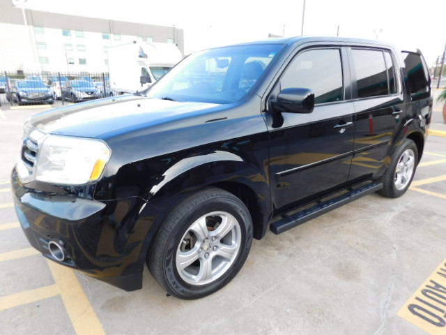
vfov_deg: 58.9
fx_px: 296
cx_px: 223
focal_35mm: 23
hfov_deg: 73.9
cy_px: 168
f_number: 3
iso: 125
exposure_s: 1/100
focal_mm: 4
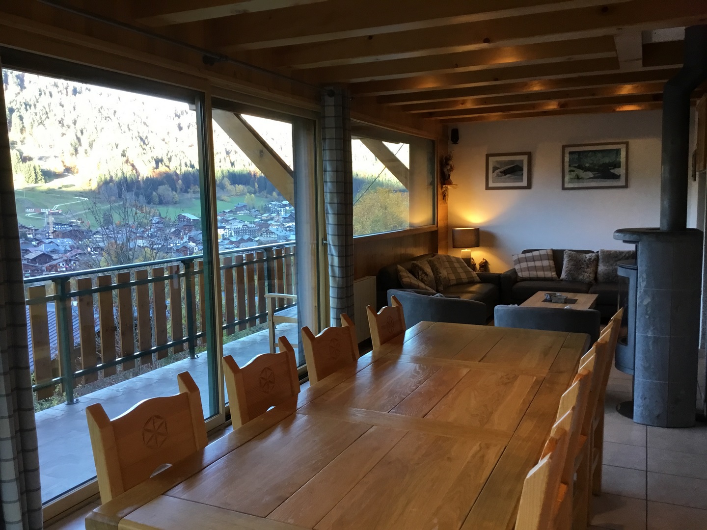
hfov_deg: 58.4
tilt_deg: -5.2
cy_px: 265
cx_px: 354
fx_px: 633
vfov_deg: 45.4
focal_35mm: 31
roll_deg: +0.8
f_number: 2.4
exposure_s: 1/33
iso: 40
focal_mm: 3.3
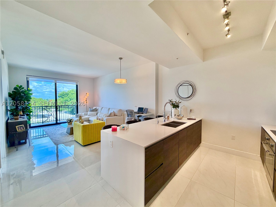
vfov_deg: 85.7
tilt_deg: -1.9
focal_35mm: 14
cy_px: 104
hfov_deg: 102.1
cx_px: 138
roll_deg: +0.5
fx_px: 112
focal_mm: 2.22
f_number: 2.2
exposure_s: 1/120
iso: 125
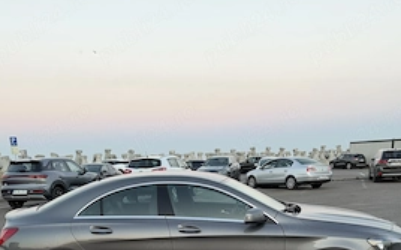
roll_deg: +1.2
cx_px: 199
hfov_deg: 51.6
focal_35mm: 38
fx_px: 415
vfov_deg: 29.9
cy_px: 280
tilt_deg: -16.4
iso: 125
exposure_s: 1/121
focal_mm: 6.76
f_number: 1.78
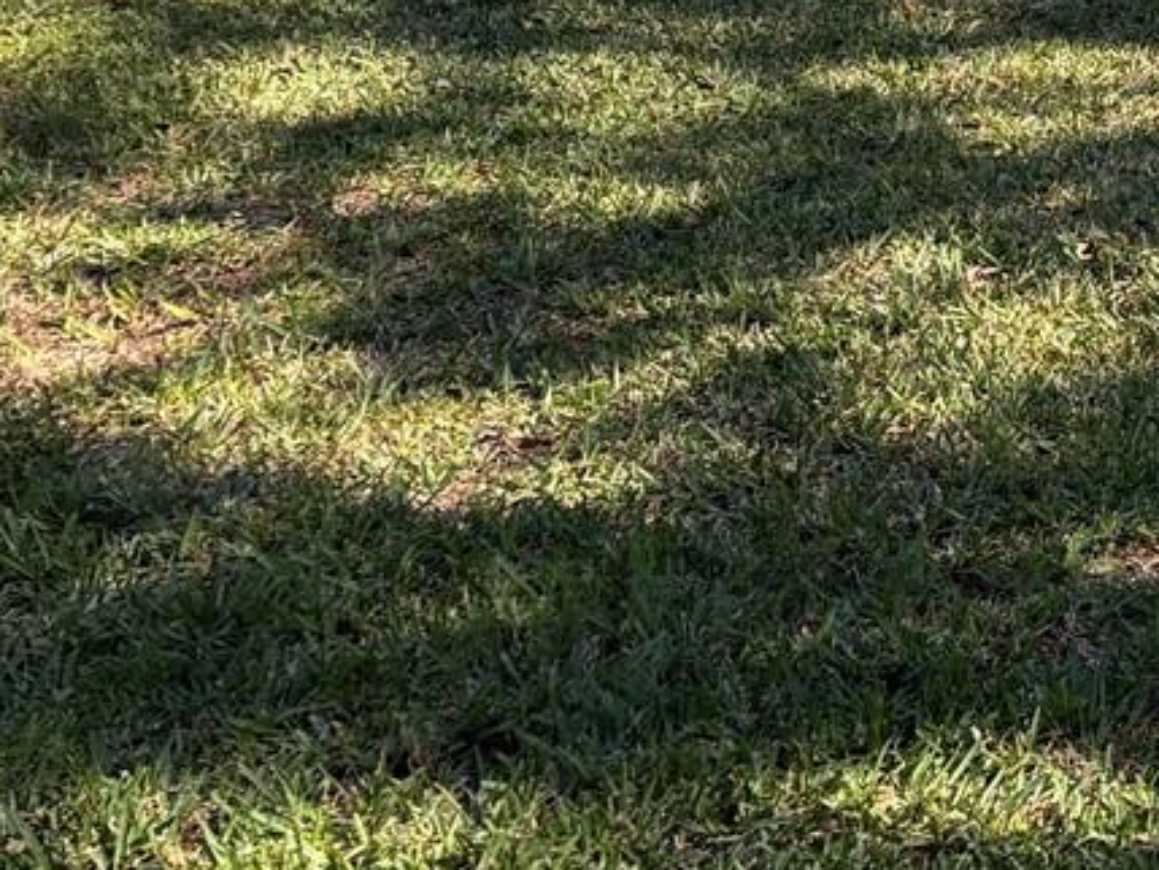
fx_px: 3249
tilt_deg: -4.9
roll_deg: +0.9
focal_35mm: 97
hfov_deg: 17.5
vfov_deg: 14.1
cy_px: -508
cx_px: 1899
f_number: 1.6
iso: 50
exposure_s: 1/675
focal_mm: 5.96
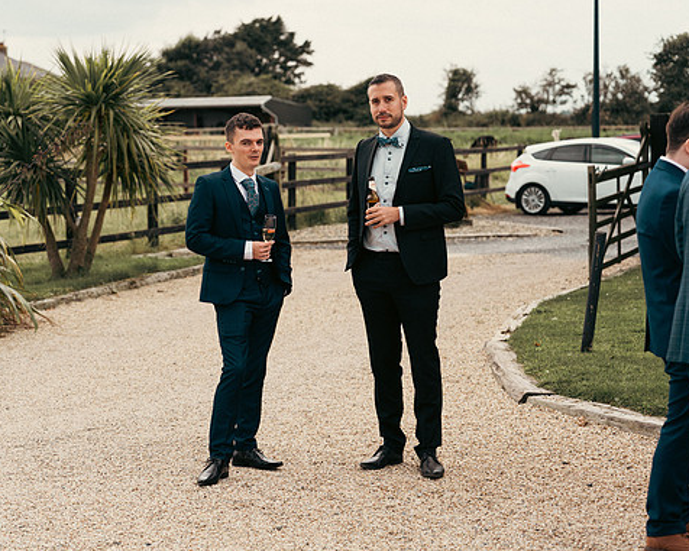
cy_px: 278
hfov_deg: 23.8
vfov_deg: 19.2
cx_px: 284
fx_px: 1632
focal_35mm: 80
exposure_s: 1/400
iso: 125
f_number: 3.5
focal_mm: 70
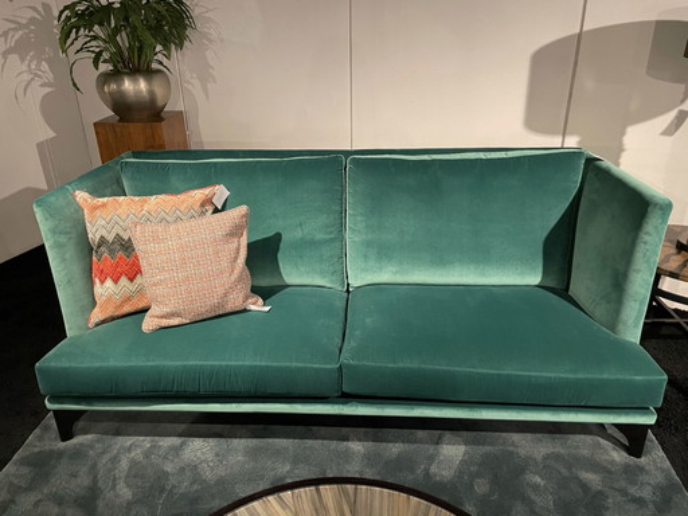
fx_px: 517
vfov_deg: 53.1
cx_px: 344
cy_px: 258
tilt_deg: -24.7
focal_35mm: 26
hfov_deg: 67.3
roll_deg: +1.4
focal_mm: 4.2
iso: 400
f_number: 1.6
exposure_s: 1/50
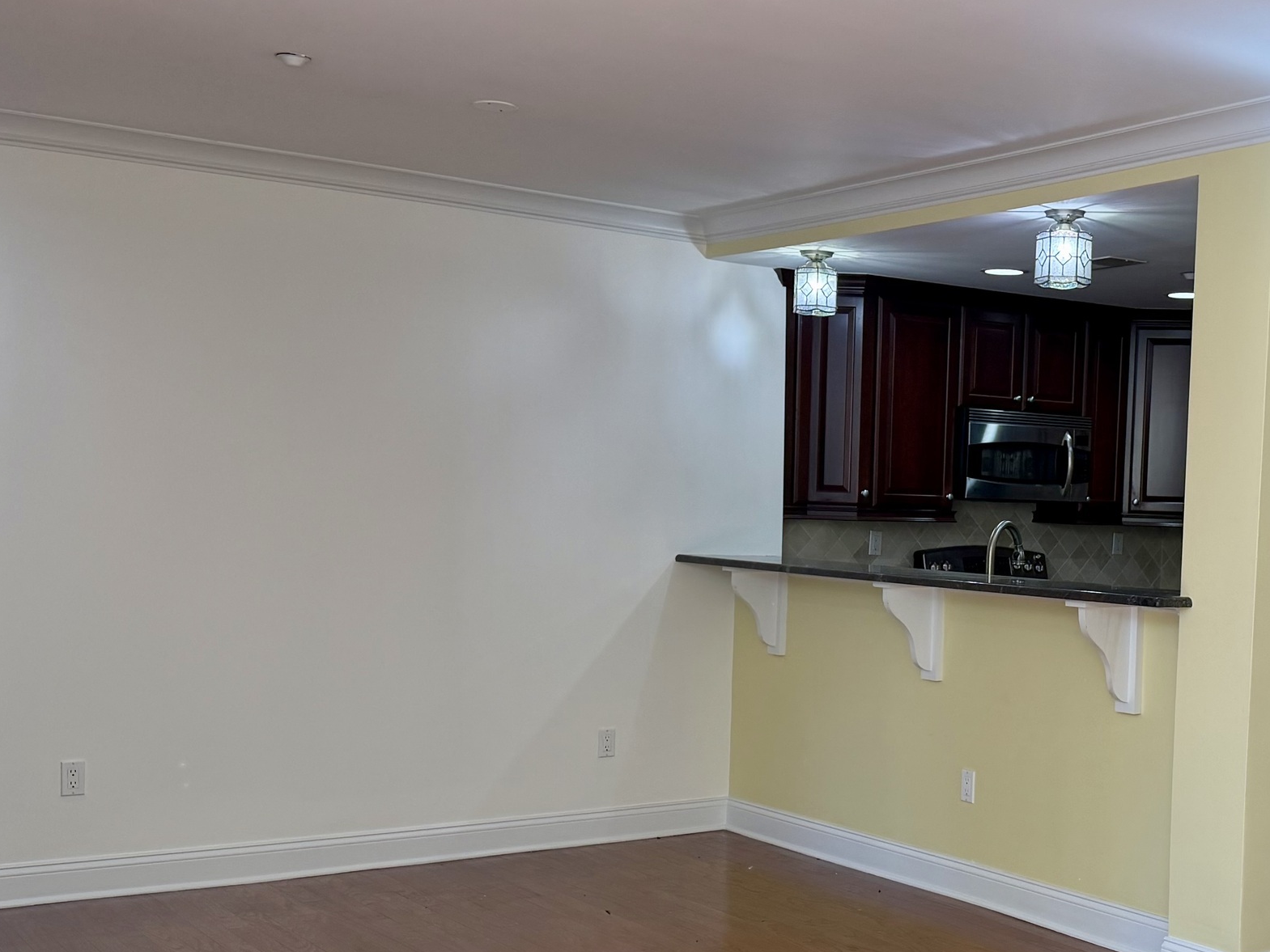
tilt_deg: -3.9
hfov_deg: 39.3
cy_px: 620
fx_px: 1724
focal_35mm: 47
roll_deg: -2.4
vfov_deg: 30.7
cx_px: 960
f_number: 1.78
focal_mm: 6.76
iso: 125
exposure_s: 1/193
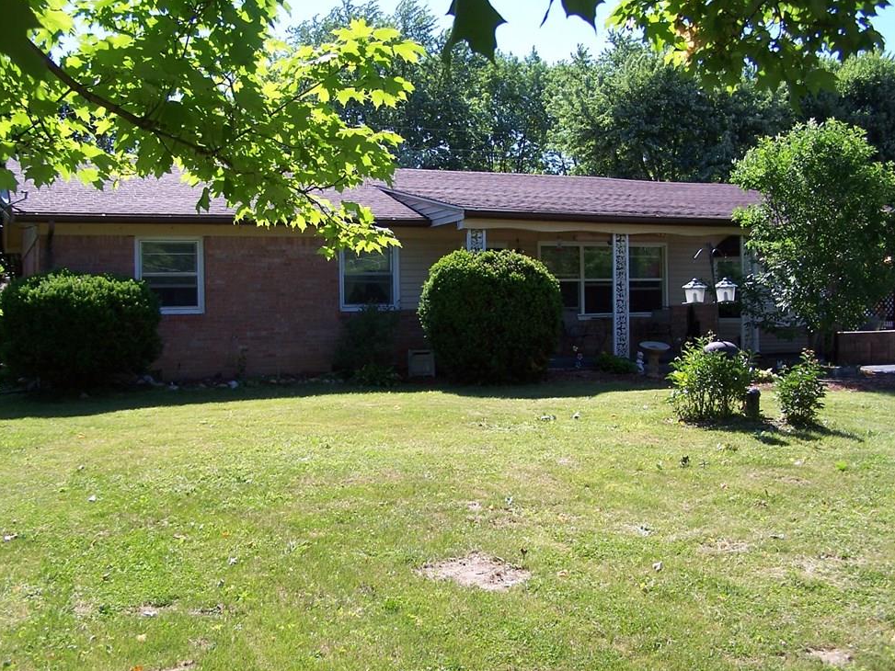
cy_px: 322
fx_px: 1034
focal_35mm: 40
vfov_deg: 36.0
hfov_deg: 46.8
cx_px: 438
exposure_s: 1/500
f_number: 2.8
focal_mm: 6.3
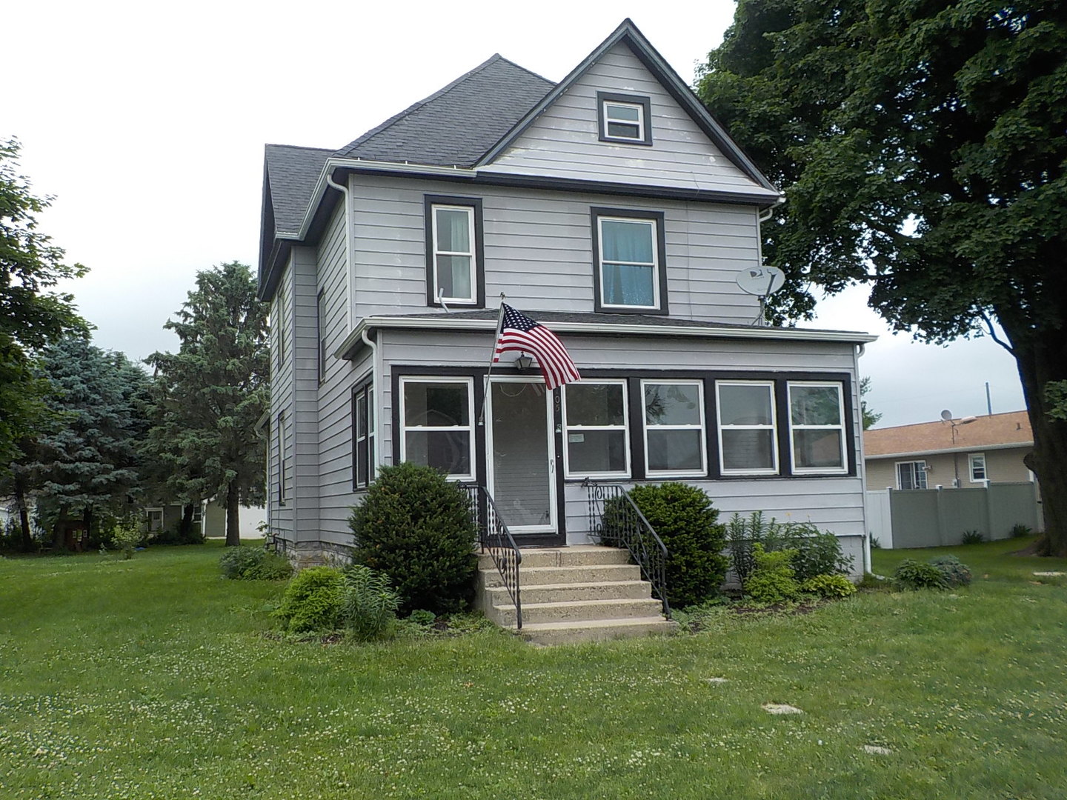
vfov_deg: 46.8
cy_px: 400
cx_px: 534
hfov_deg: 60.0
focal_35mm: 30
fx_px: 925
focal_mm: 4.1
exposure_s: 1/640
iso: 125
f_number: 3.3
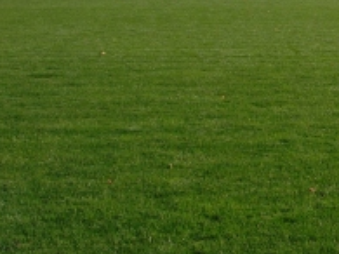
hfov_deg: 18.6
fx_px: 979
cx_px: 403
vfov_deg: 14.3
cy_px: -57
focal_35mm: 100
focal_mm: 6.6
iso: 80
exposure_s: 1/250
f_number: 6.3
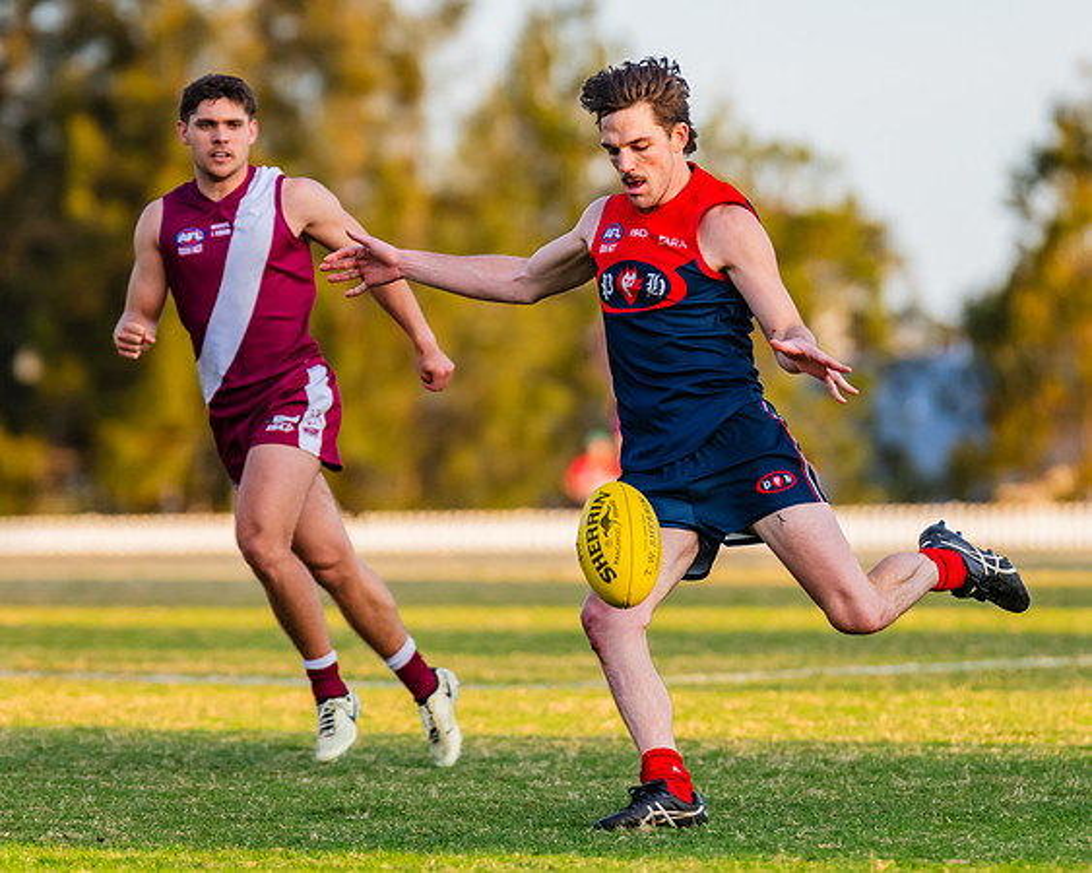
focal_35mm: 429
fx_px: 13868
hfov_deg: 4.5
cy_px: 369
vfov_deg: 3.6
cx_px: 534
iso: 800
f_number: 4.5
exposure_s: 1/1000
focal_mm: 330
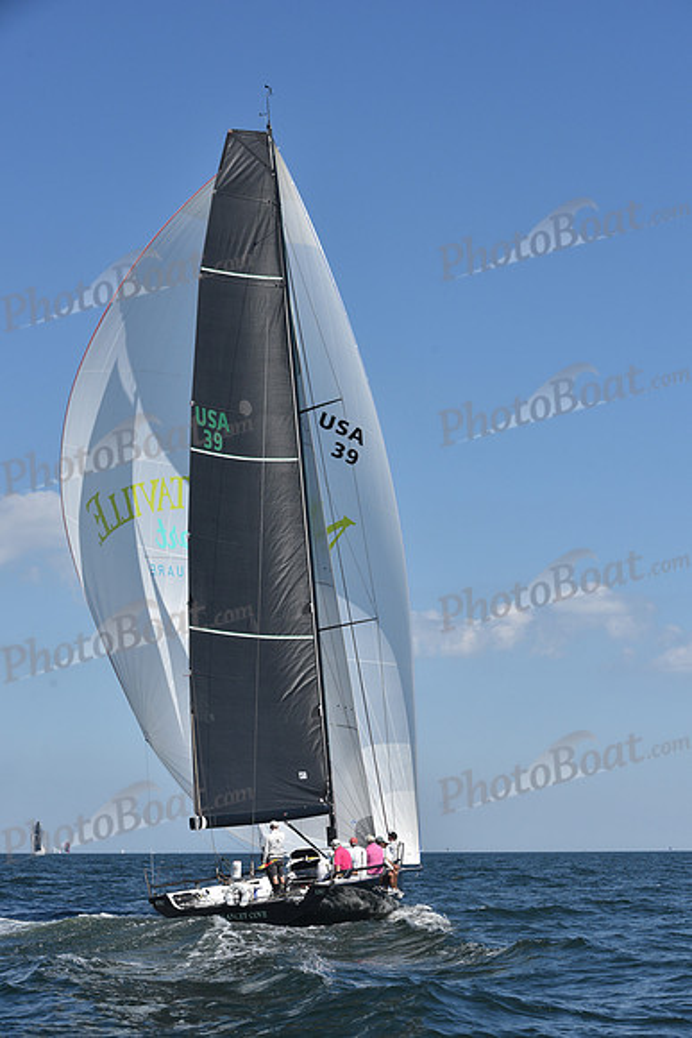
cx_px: 346
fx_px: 2017
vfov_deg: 28.8
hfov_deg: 19.5
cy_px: 519
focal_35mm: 70
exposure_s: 1/1250
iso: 320
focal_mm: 70
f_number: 10
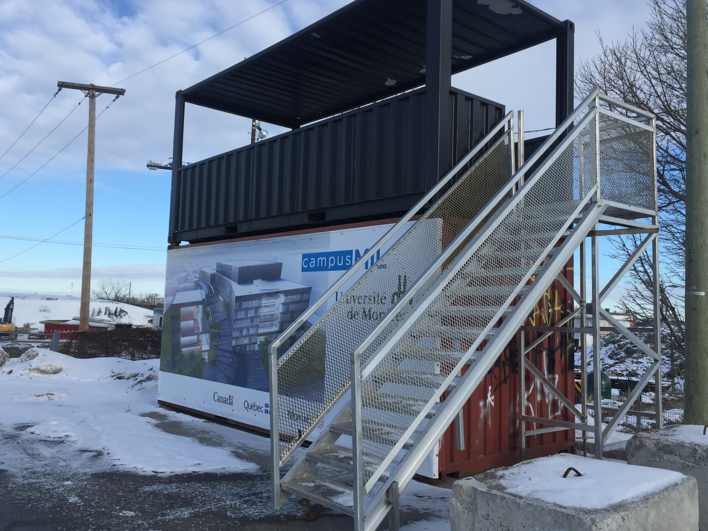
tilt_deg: +5.4
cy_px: 251
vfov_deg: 45.4
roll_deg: -2.3
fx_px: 634
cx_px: 362
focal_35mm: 31
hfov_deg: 58.3
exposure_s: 1/1464
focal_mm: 4.15
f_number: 2.2
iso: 32
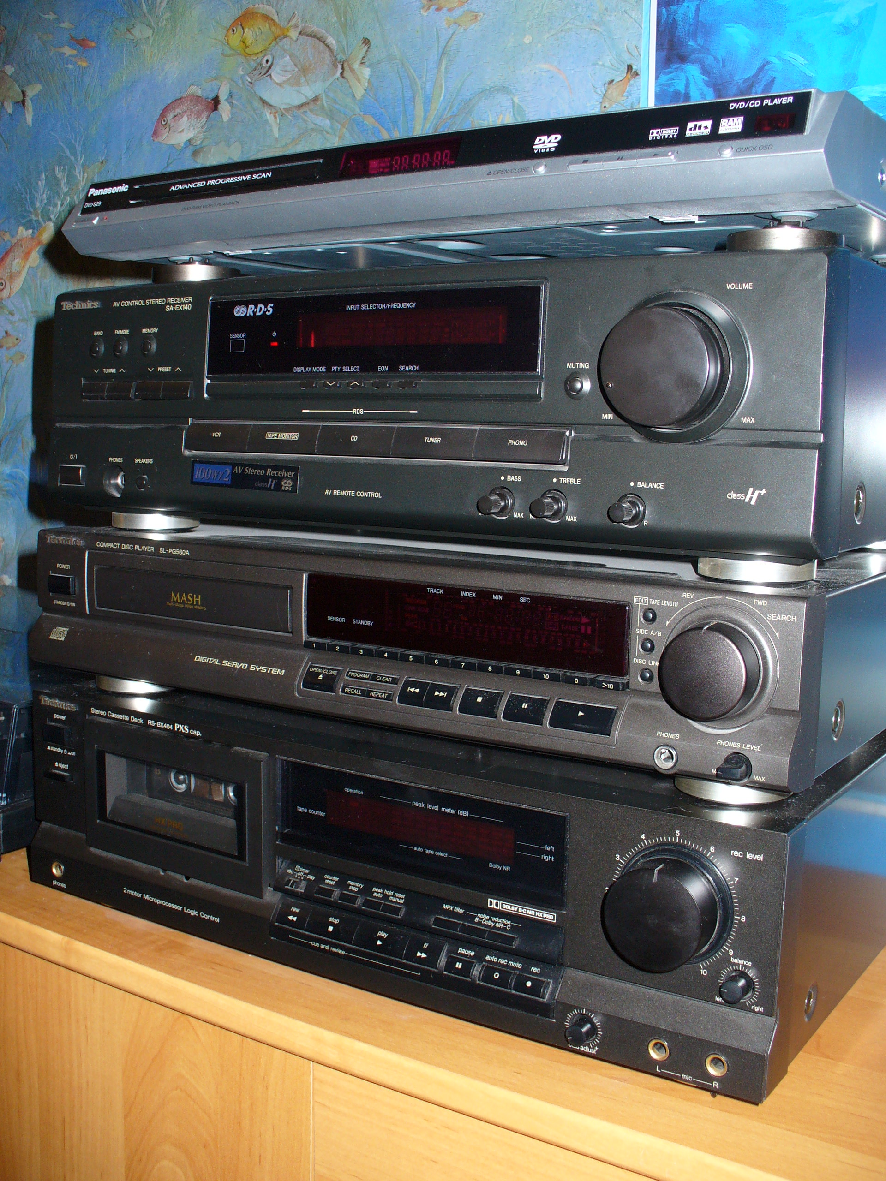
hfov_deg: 38.7
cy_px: 590
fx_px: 1263
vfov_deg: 50.1
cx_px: 443
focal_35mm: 37
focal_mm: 6.1
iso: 100
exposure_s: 1/60
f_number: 2.8
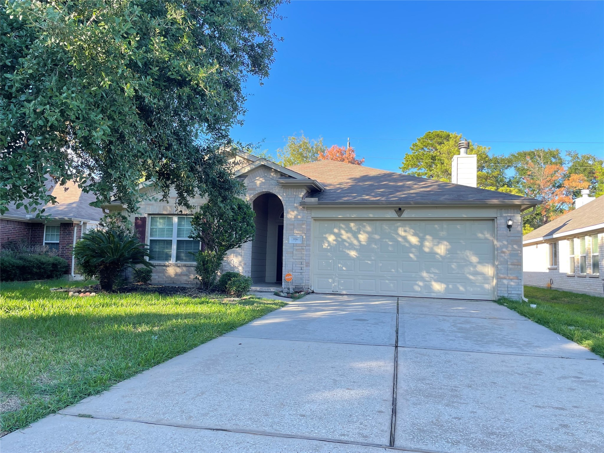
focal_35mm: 26
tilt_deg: +5.0
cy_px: 226
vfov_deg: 53.1
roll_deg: -1.4
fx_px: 454
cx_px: 302
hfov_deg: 67.3
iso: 50
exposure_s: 1/352
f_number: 1.6
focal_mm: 4.2
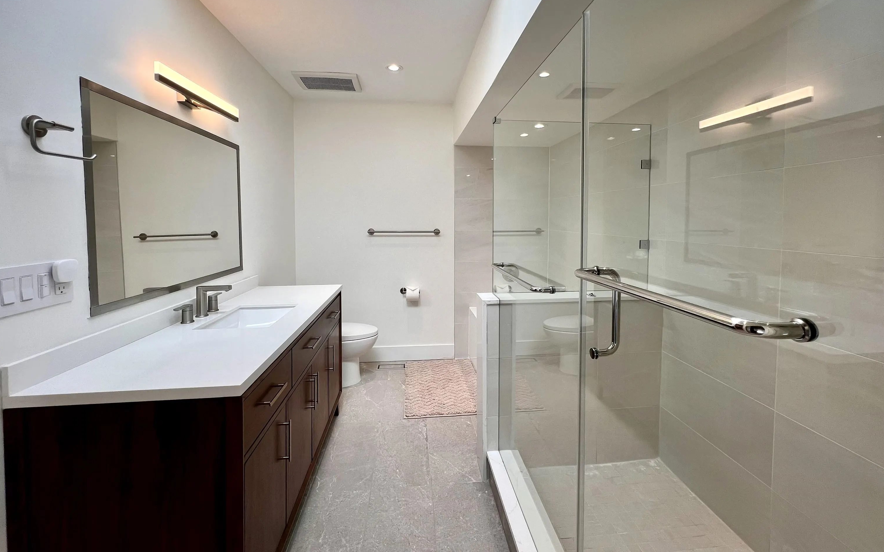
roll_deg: +0.3
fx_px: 337
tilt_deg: -2.4
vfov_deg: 78.0
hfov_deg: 105.3
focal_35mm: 14
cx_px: 447
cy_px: 230
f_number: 1.8
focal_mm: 1.57
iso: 32
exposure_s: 1/149
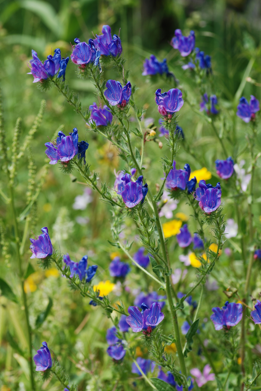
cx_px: 130
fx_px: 1626
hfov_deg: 9.2
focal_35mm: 150
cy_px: 196
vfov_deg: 13.7
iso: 100
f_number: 9
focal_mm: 100
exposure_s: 1/160
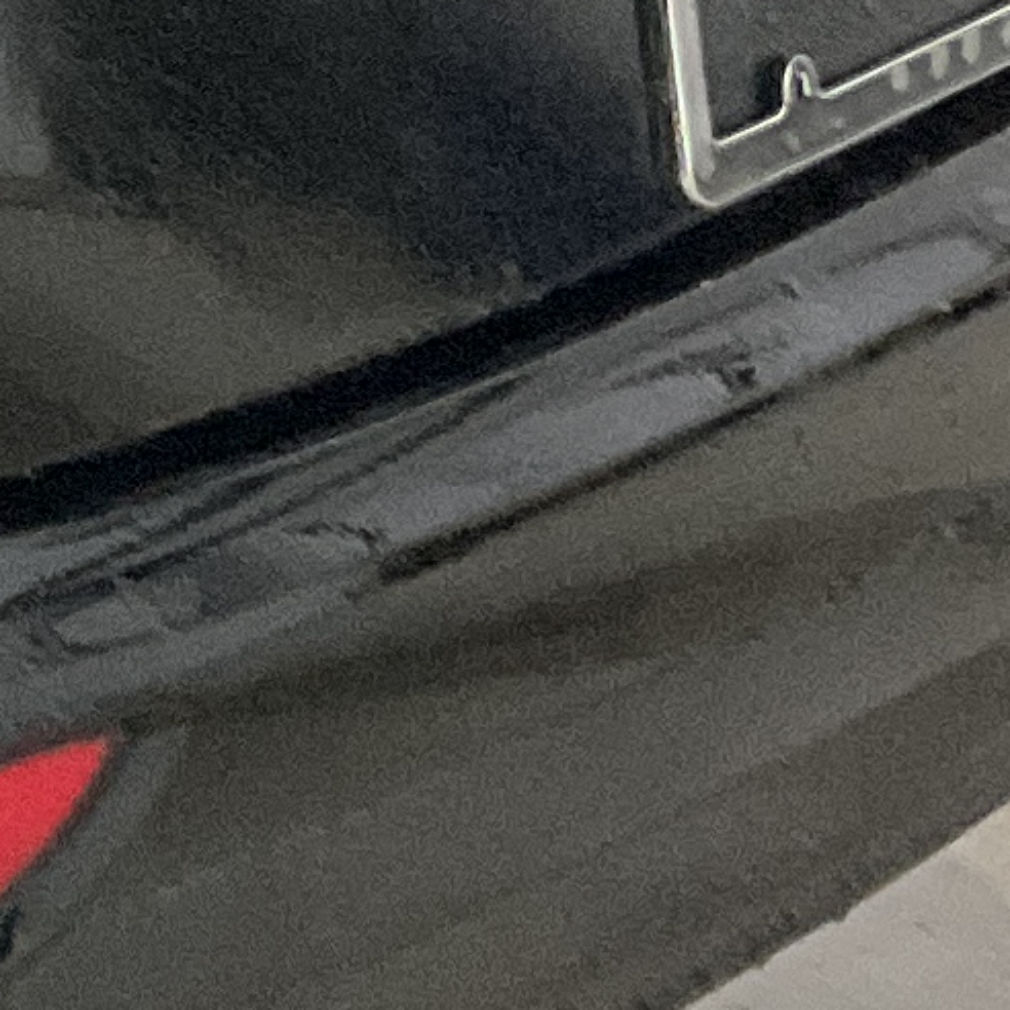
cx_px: -1901
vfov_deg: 8.2
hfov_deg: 7.4
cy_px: -538
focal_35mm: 210
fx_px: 6932
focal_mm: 3
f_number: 1.8
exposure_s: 1/60
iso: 200
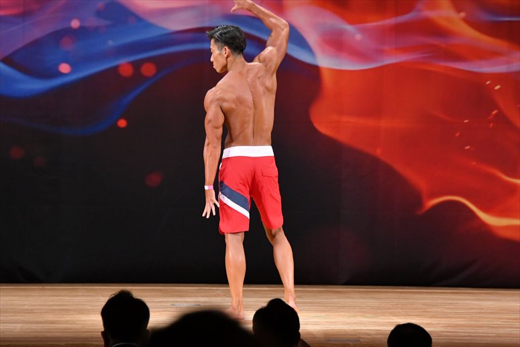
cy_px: 174
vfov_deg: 5.4
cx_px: 260
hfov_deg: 8.1
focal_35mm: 255
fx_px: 3682
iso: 3200
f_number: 5.6
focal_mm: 170
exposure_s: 1/400
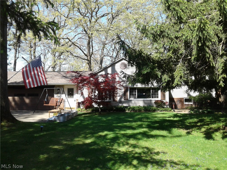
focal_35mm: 33
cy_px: 85
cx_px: 114
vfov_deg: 42.9
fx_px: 216
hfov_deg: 55.4
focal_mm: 3.3
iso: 50
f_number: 2.2
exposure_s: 1/531
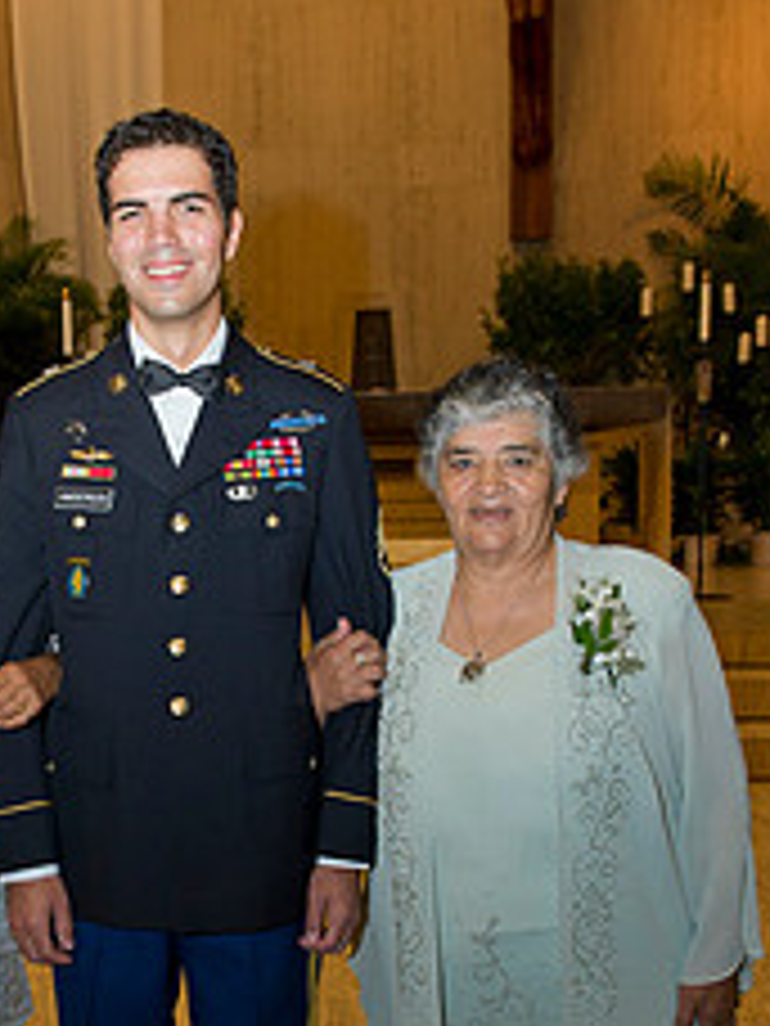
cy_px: 711
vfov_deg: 34.5
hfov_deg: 26.3
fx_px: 1631
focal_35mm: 55
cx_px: 209
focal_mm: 29
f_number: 5.6
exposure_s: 1/100
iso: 800
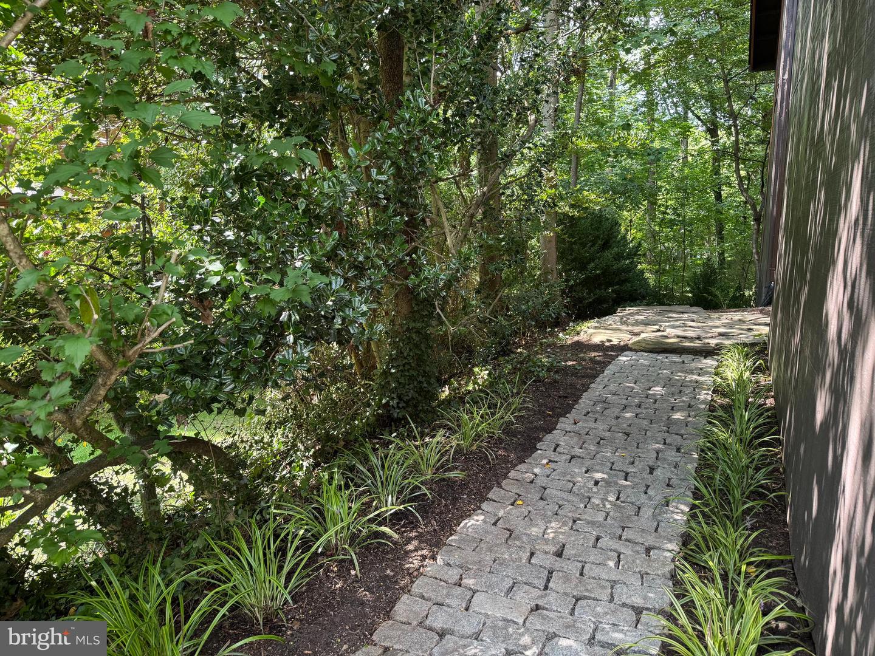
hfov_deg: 71.6
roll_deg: +0.5
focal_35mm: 24
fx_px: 607
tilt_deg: -10.8
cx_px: 438
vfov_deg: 56.8
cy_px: 328
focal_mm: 6.76
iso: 100
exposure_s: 1/121
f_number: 1.78
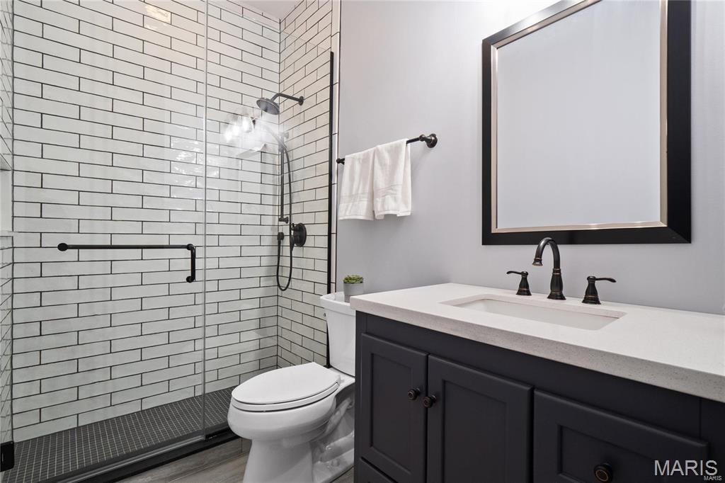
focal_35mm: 16
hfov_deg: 96.8
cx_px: 362
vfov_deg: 73.7
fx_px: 322
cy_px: 242
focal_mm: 8
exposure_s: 1/5
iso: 400
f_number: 7.1
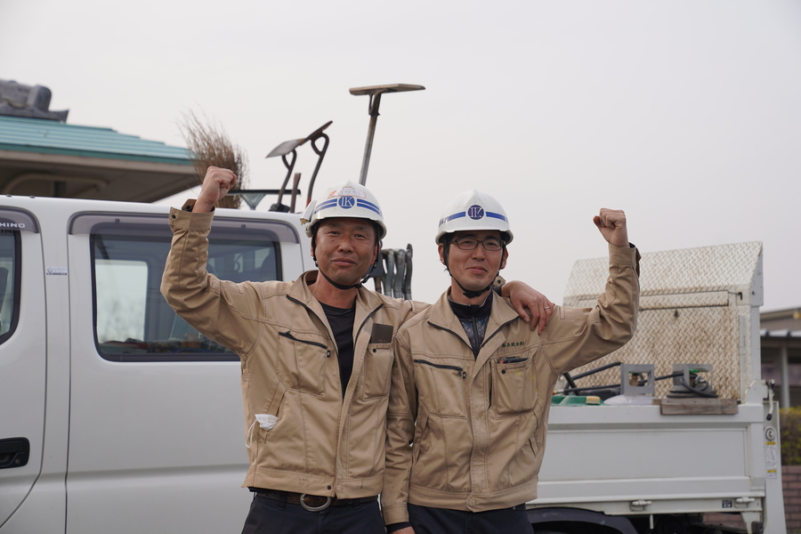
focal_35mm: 70
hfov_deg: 28.8
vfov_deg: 19.5
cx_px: 400
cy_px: 267
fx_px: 1557
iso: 100
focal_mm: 70
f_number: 4
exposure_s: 1/320
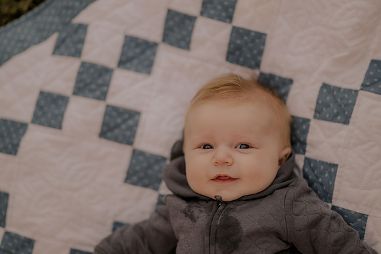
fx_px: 900
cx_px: 190
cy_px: 127
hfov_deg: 23.9
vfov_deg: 16.1
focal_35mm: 85
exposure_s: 1/320
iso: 200
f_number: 1.4
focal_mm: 85
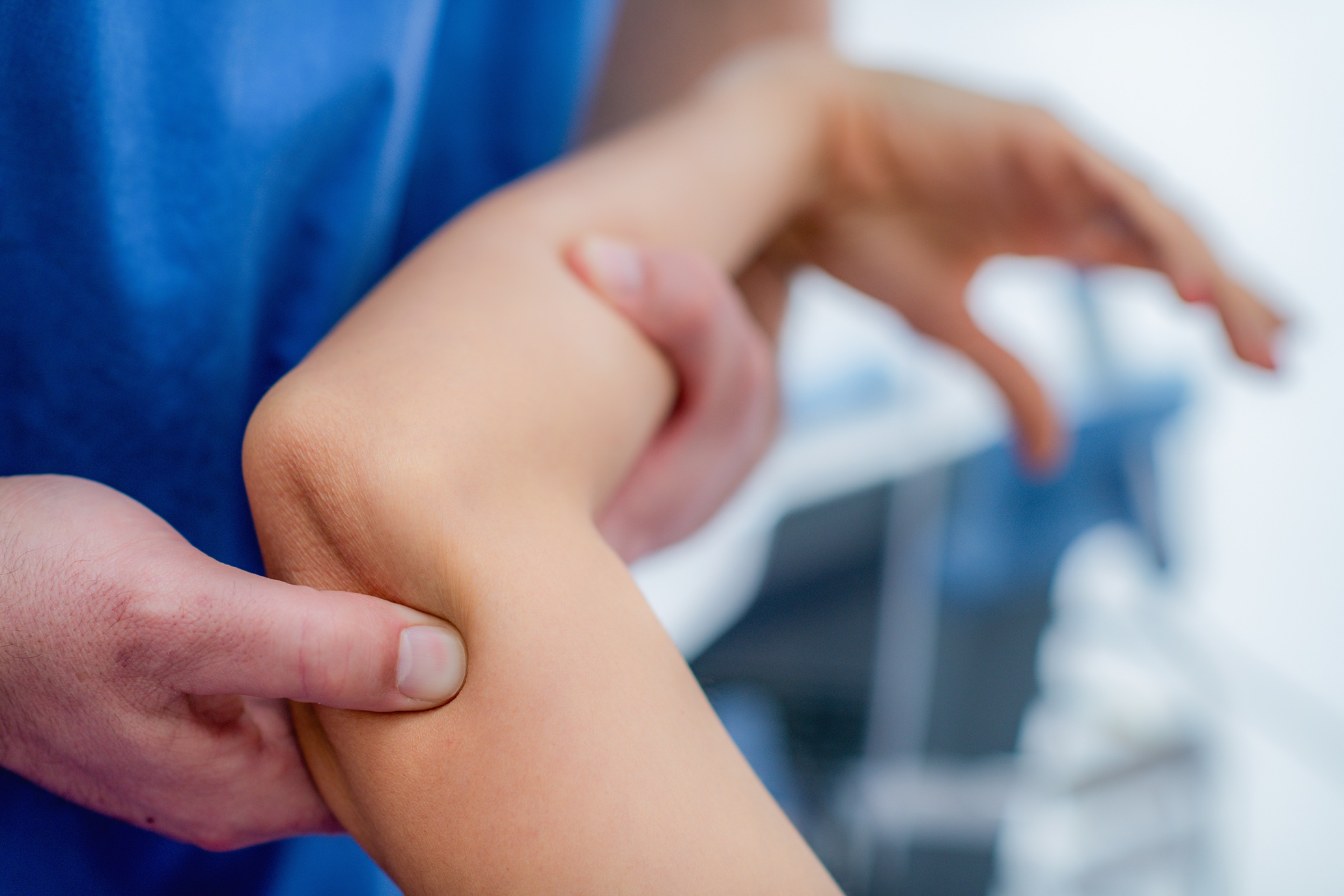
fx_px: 3173
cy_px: 448
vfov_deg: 16.1
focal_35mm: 85
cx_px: 672
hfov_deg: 23.9
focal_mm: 85
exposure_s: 1/200
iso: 200
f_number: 2.5
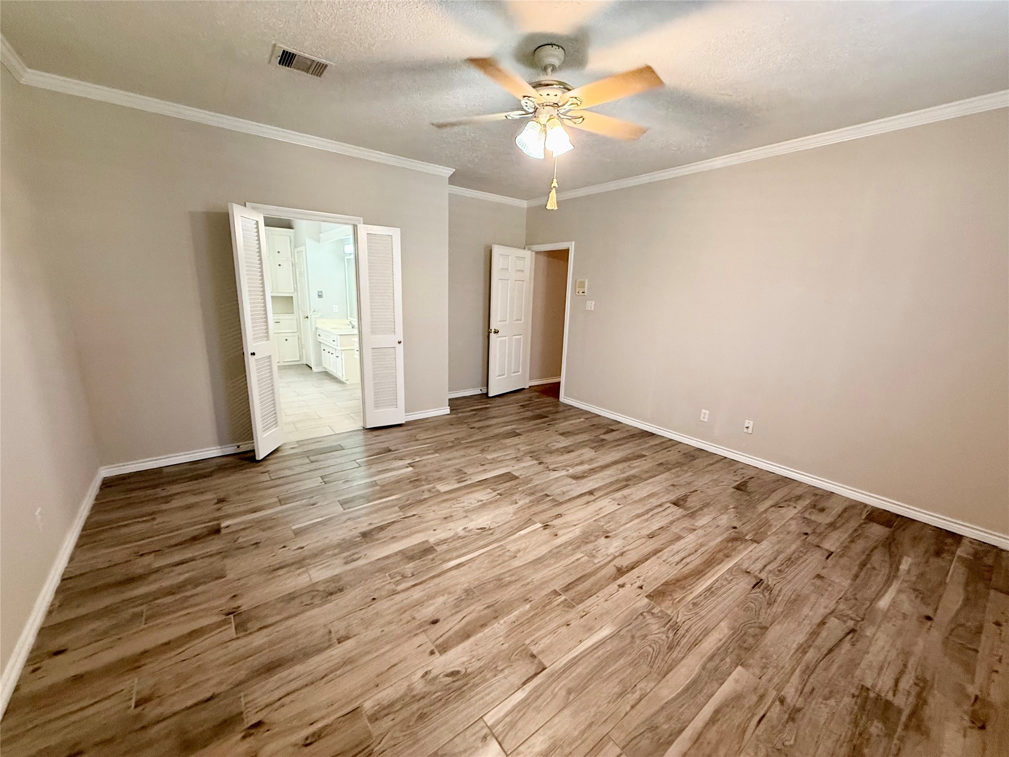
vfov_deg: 85.7
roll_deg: -1.7
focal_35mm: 14
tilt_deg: -13.7
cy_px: 378
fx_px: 408
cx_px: 504
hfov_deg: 102.1
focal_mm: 2.22
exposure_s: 1/60
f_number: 2.2
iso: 250
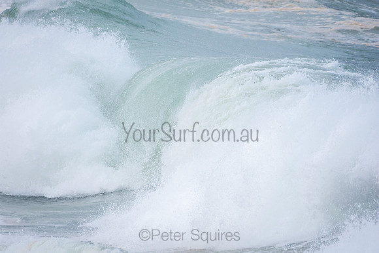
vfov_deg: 1.8
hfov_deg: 2.7
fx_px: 7897
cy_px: 126
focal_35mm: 750
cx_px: 190
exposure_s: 1/1000
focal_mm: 500
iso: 200
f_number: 6.3
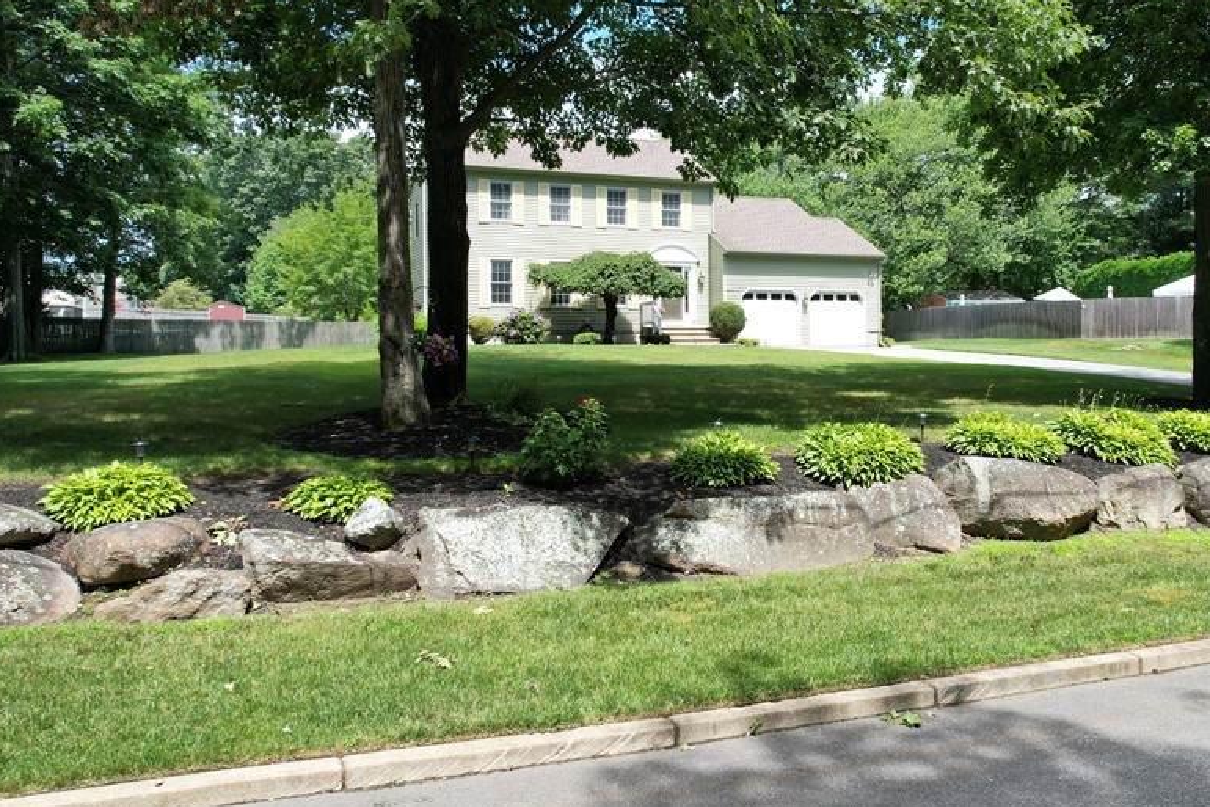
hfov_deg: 59.6
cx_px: 744
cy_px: 353
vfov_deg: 42.2
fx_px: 1042
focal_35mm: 31
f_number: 2.8
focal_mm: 8.38
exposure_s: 1/725
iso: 100
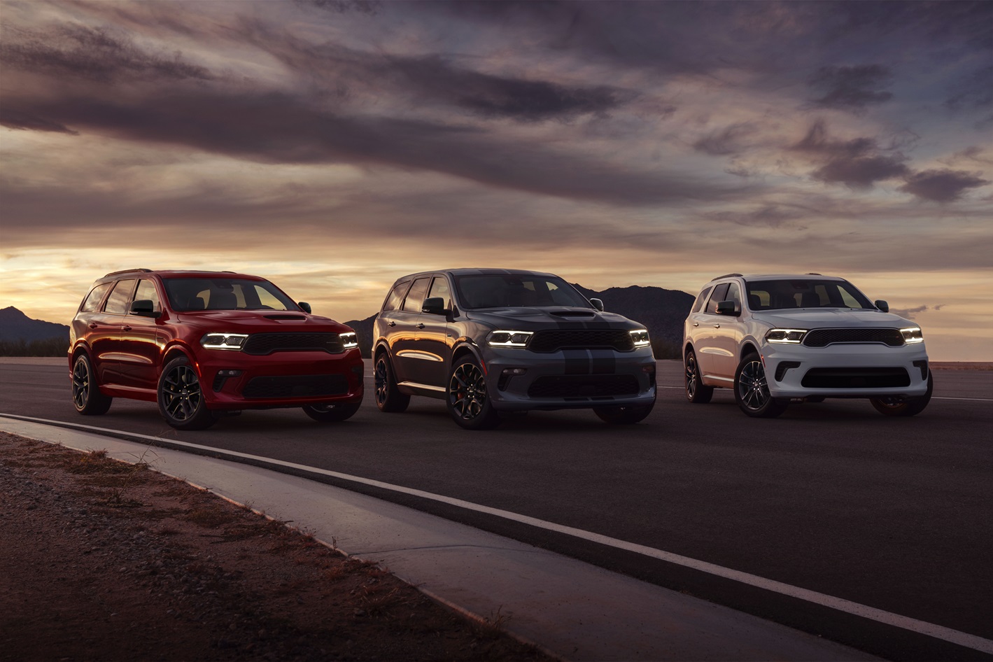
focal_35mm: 38
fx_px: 1048
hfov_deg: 50.7
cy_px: 331
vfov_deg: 35.1
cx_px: 496
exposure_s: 1/80
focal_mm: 38
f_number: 8
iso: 320
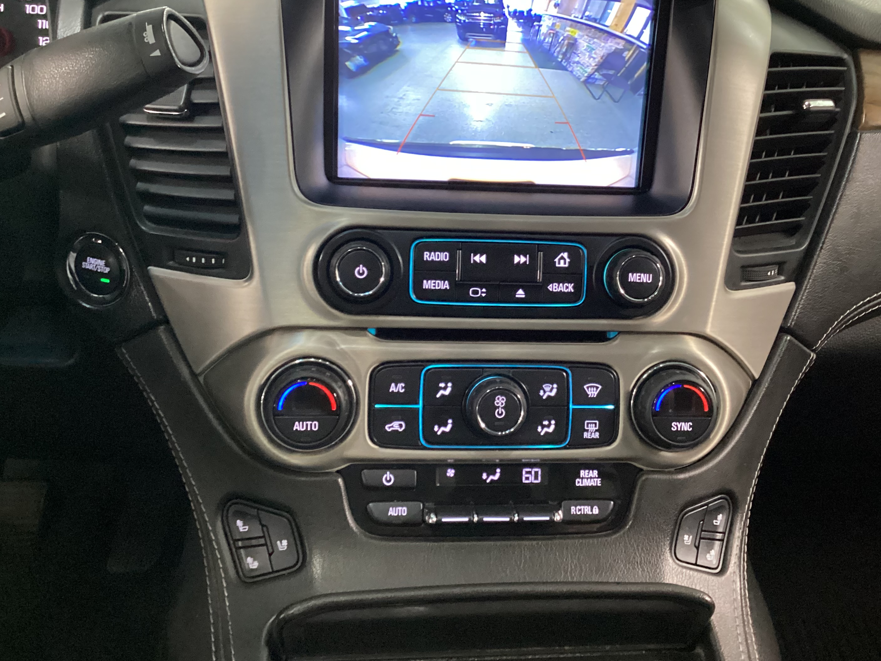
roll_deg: -7.0
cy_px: 278
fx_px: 916
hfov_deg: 51.2
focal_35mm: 36
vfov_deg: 39.5
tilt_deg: -28.8
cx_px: 491
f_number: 2.4
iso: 500
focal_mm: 3.3
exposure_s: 1/25
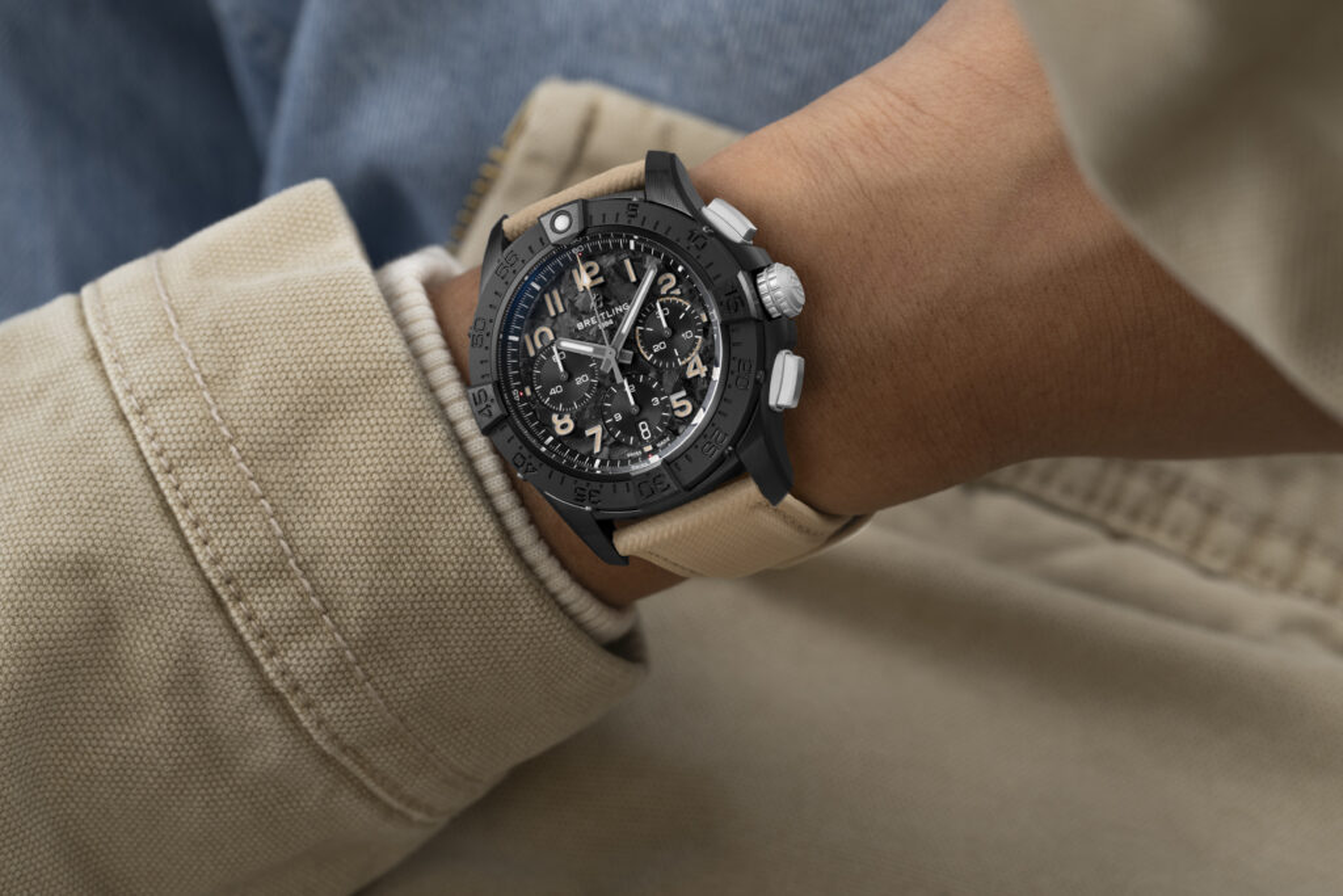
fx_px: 3358
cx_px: 672
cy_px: 448
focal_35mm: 90
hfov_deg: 22.6
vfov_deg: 15.2
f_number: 9
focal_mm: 90
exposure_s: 1/100
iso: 100
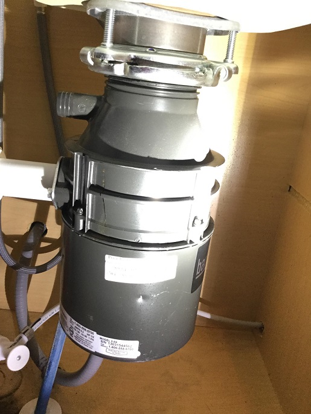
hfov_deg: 45.5
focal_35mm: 31
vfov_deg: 58.3
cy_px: 207
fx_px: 371
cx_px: 156
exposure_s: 1/30
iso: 125
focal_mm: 3.3
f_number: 2.4
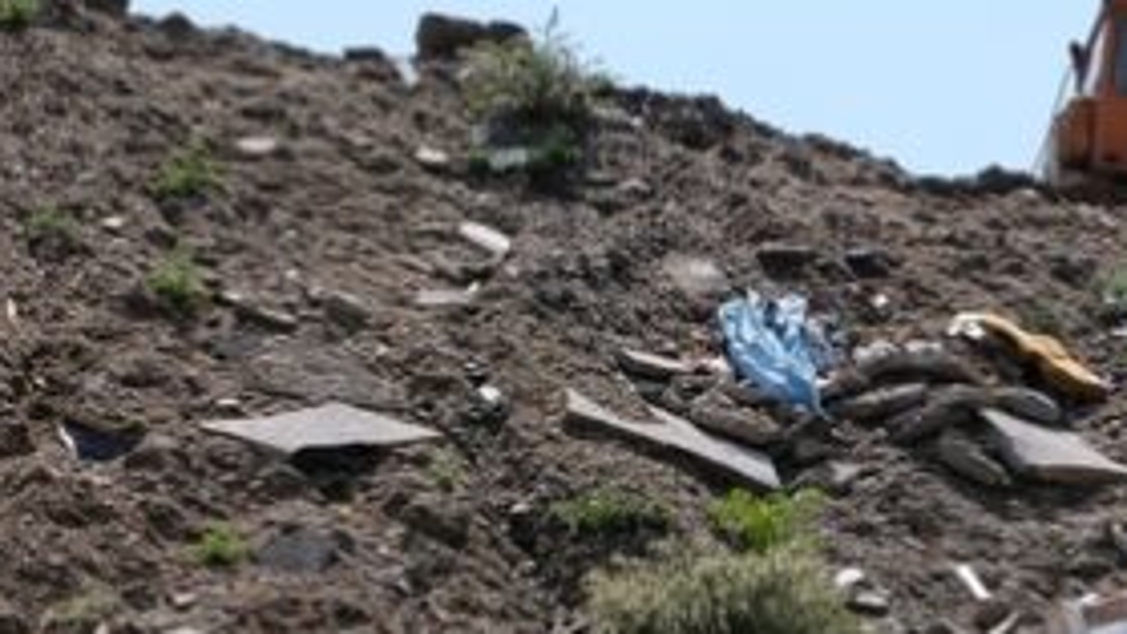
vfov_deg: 9.7
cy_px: 711
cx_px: 1357
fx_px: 3676
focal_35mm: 123
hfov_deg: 16.7
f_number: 10
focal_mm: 31
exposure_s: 1/350
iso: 400
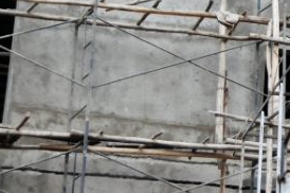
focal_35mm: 186
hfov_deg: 10.7
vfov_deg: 7.3
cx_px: 439
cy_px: -82
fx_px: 1497
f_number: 4.2
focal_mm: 34
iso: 1000
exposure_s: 1/1600
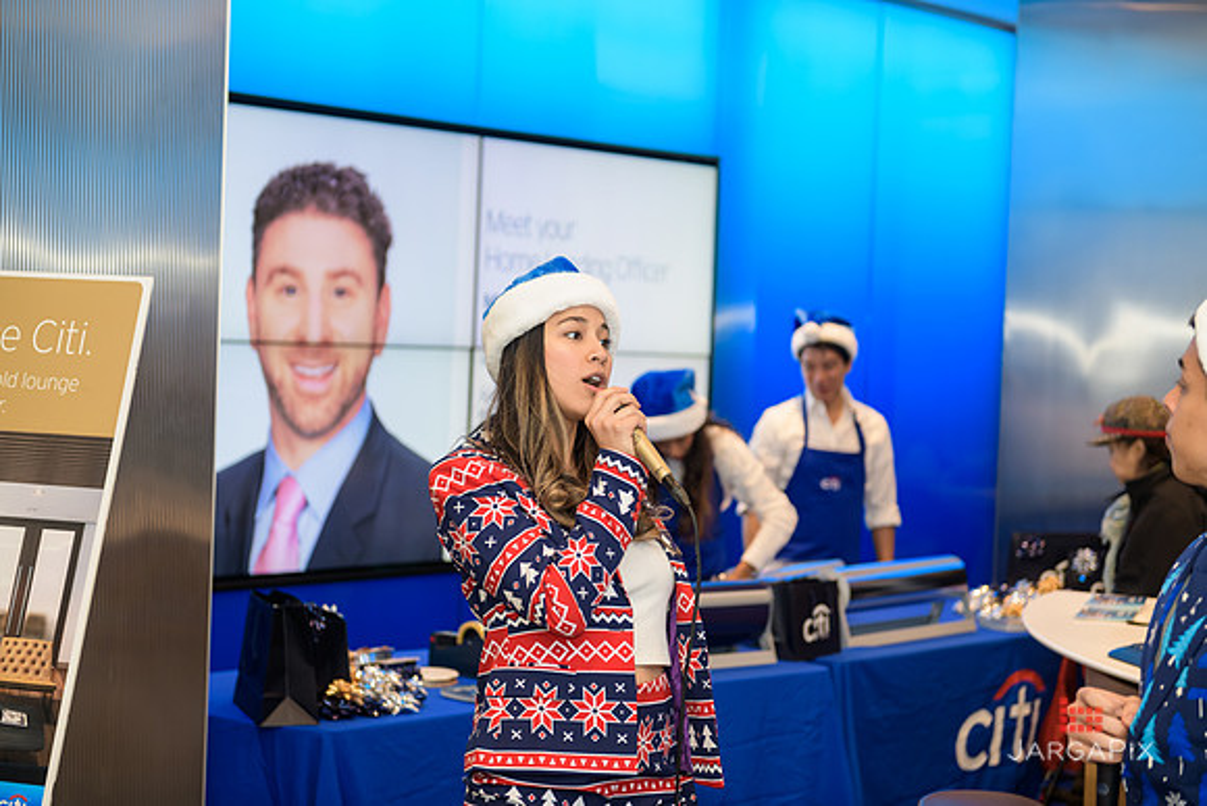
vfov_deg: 20.6
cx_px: 604
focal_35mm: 66
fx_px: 2213
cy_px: 403
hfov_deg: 30.5
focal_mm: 66
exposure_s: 1/125
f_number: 3.2
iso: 400
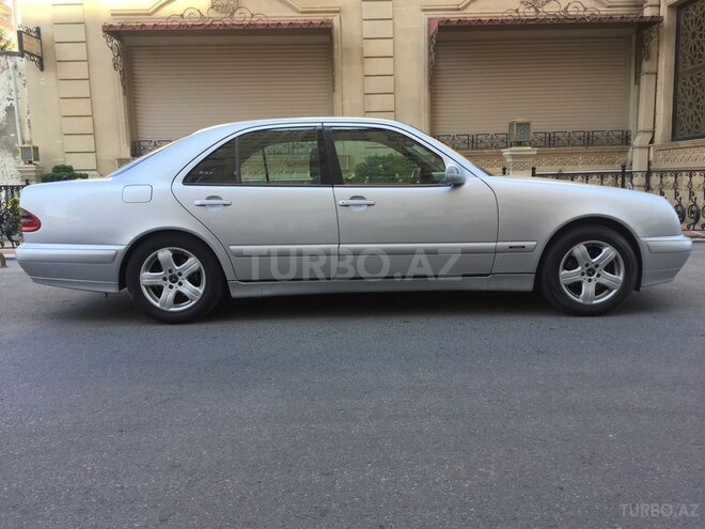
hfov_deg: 61.7
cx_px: 352
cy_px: 264
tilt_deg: -7.3
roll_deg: +0.8
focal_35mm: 29
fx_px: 591
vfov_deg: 48.2
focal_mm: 4.15
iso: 32
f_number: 2.2
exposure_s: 1/244
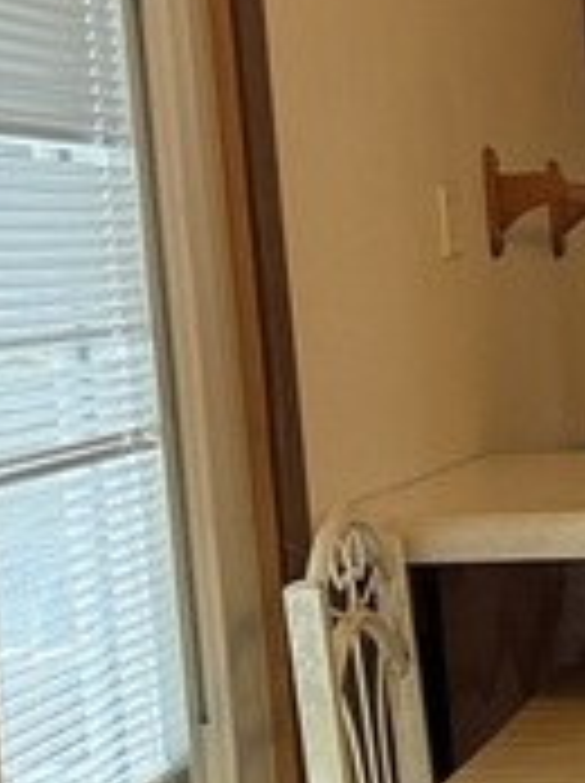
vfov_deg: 13.2
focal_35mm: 149
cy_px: 702
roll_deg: +2.2
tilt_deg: -8.0
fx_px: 3366
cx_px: 1084
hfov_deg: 9.4
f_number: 1.78
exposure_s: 1/60
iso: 200
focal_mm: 6.76
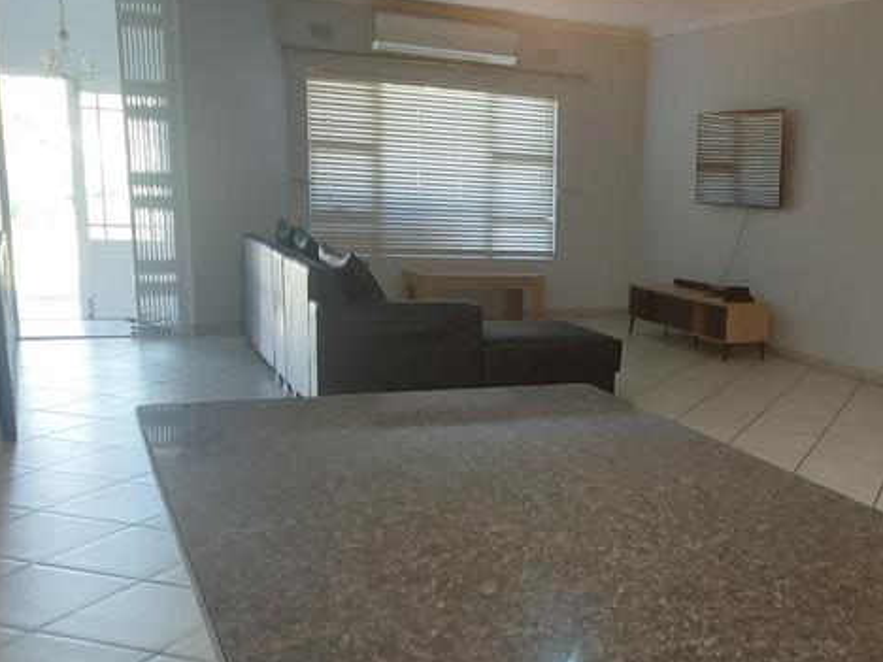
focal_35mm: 41
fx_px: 1046
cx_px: 704
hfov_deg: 43.7
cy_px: 404
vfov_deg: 35.0
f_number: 1.8
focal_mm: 5.23
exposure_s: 1/33
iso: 320
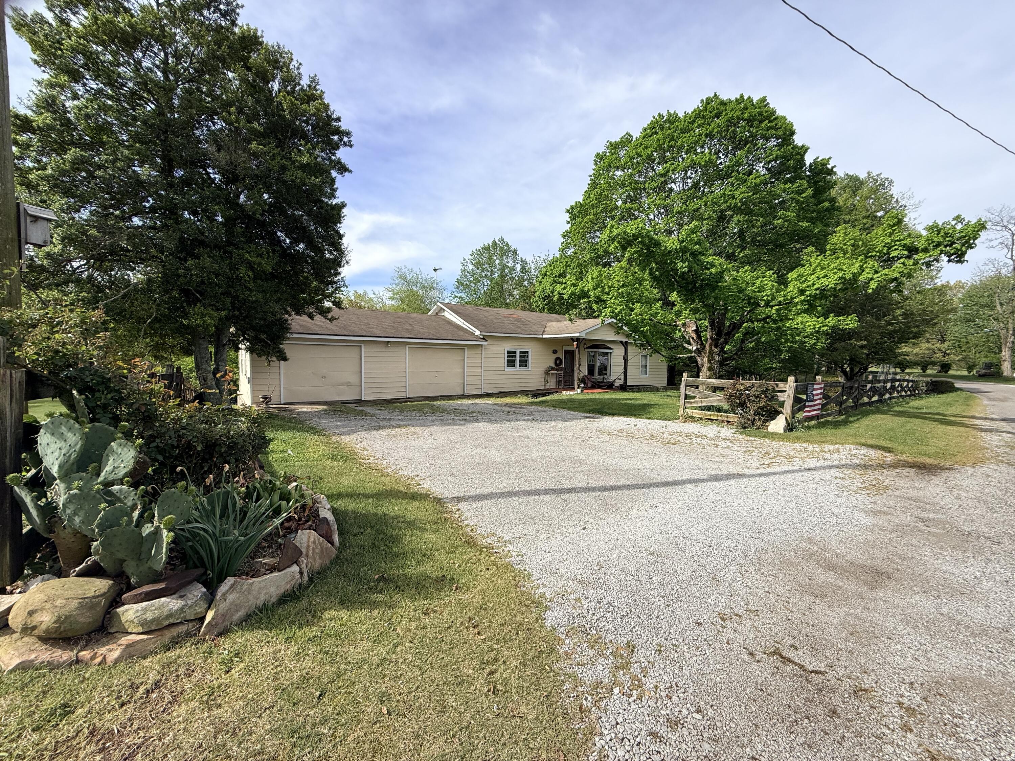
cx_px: 508
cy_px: 380
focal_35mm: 14
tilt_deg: -3.6
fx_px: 411
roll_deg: -1.2
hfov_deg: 102.1
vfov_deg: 85.7
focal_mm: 2.22
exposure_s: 1/1848
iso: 50
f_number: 2.2
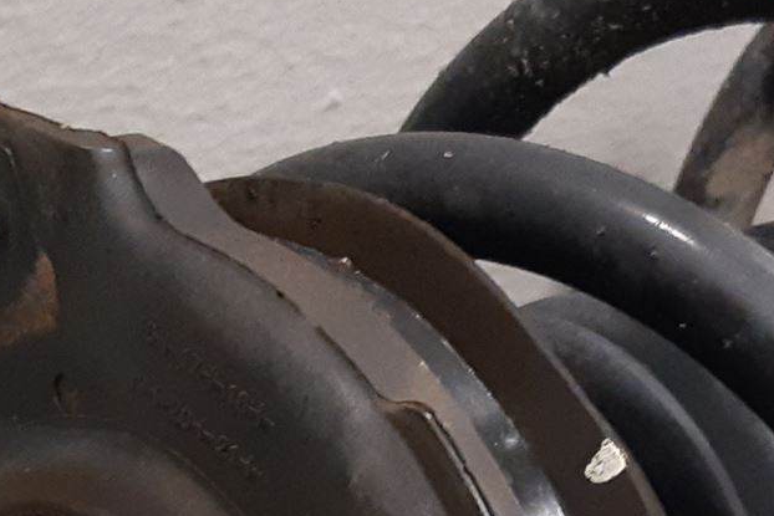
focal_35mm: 89
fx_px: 1914
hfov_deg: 22.8
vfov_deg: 14.5
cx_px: 266
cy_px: 739
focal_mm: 3.93
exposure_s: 1/50
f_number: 1.7
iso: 320
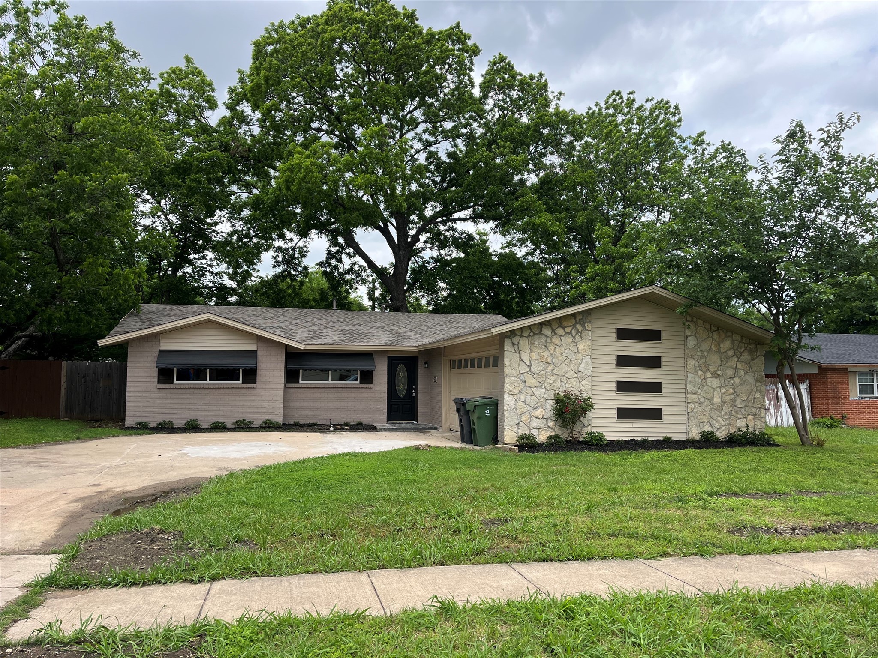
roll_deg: -1.0
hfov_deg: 67.3
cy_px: 329
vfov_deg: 53.1
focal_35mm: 26
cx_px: 439
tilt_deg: +2.8
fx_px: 659
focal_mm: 5.1
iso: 50
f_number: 1.6
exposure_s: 1/1389
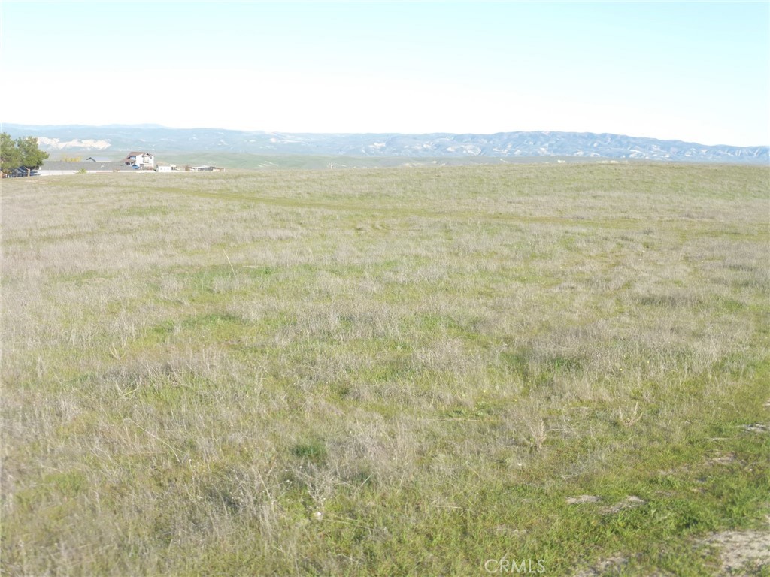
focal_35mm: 58
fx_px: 1290
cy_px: 288
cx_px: 385
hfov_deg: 33.2
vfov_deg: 25.2
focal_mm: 10.3
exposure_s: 1/320
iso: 100
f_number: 4.7
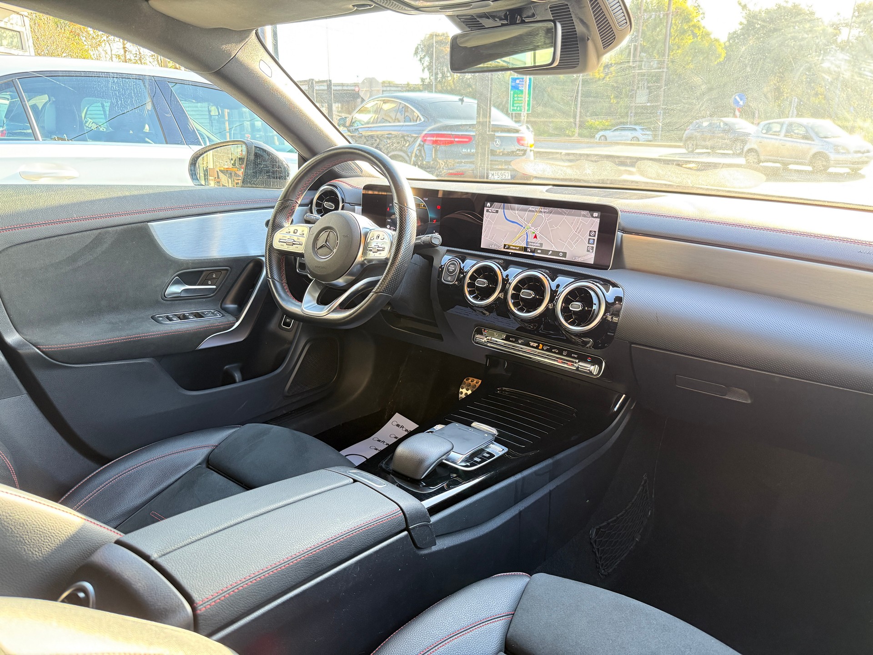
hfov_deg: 71.6
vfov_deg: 56.8
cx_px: 436
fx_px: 605
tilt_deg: -18.2
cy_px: 328
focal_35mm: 24
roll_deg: -1.2
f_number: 1.78
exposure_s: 1/60
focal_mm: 6.76
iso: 250
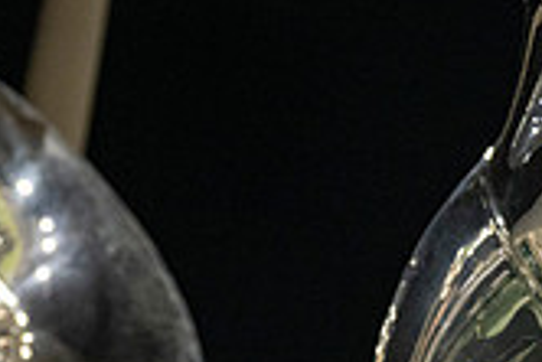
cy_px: 569
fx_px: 1266
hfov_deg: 21.4
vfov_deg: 14.9
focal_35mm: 84
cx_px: 744
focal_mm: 24
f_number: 3.2
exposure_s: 1/500
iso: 2000
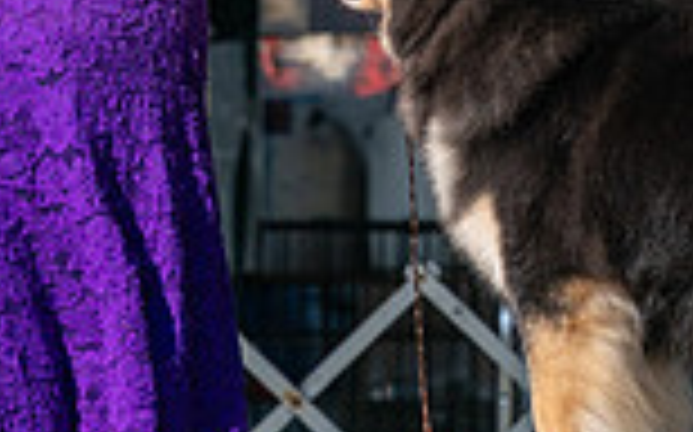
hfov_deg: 2.3
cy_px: -288
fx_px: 16891
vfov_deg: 1.5
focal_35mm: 895
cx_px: 578
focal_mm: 200
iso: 160
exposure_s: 1/1250
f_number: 4.5
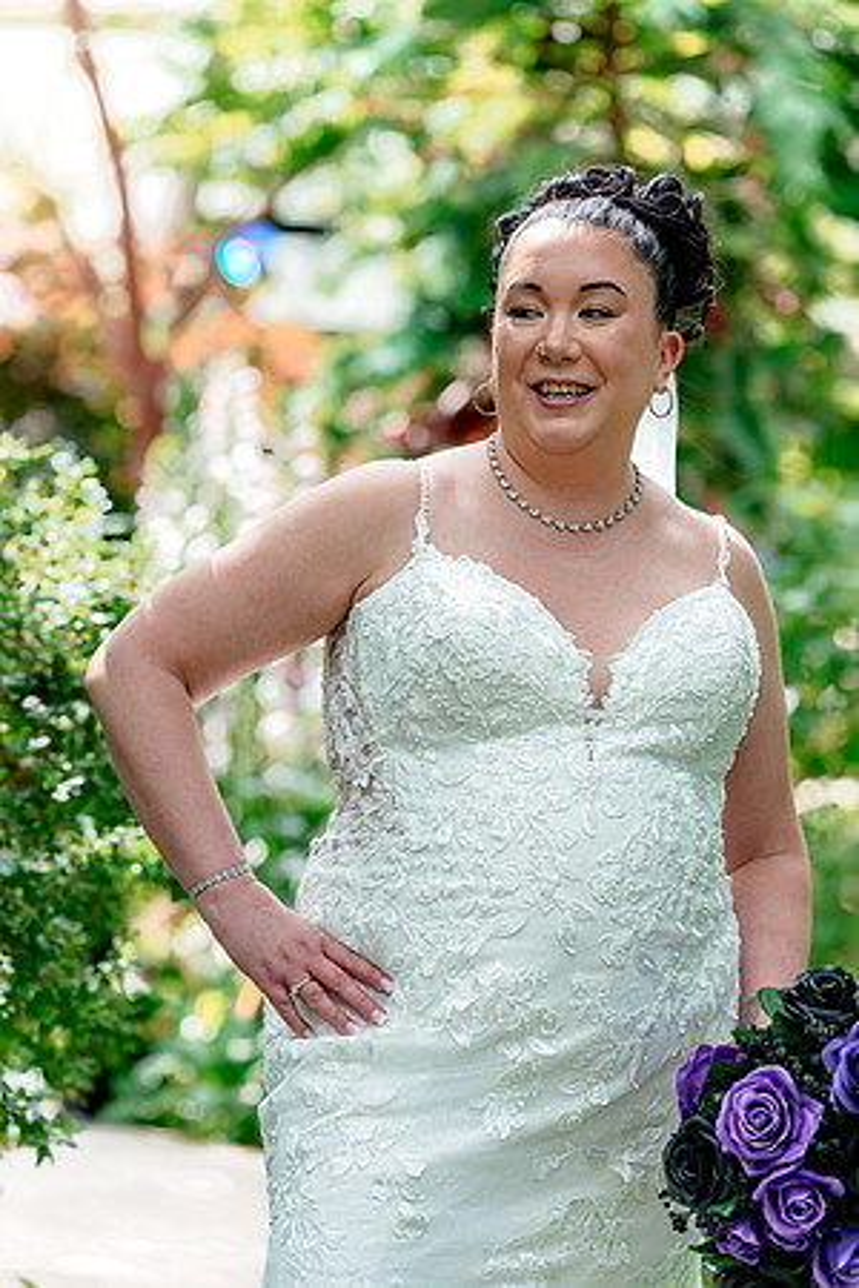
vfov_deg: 13.7
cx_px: 430
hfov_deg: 9.1
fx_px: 5368
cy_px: 644
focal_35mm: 150
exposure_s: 1/400
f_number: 3.5
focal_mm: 150
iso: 320
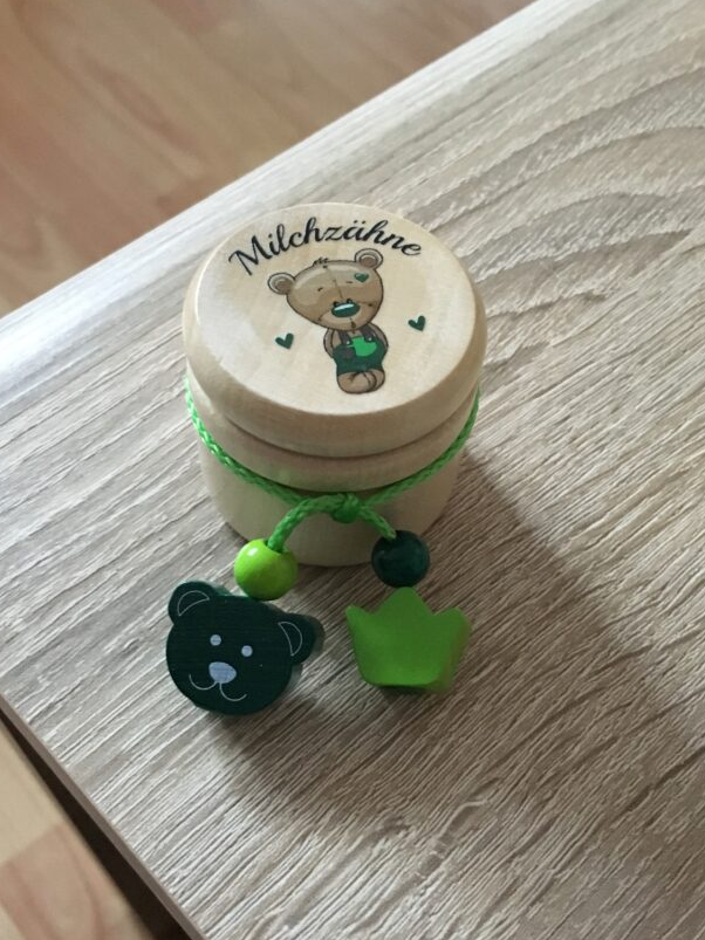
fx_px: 1005
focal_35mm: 37
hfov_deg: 38.7
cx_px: 365
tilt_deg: -59.3
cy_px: 513
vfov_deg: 50.1
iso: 320
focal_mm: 4.15
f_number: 2.2
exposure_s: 1/17
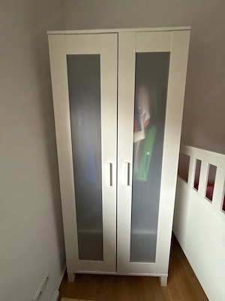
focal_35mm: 14
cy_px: 150
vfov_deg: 102.1
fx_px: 121
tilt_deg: -9.6
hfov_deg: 85.7
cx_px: 112
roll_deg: +1.5
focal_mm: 2.22
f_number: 2.2
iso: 500
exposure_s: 1/60
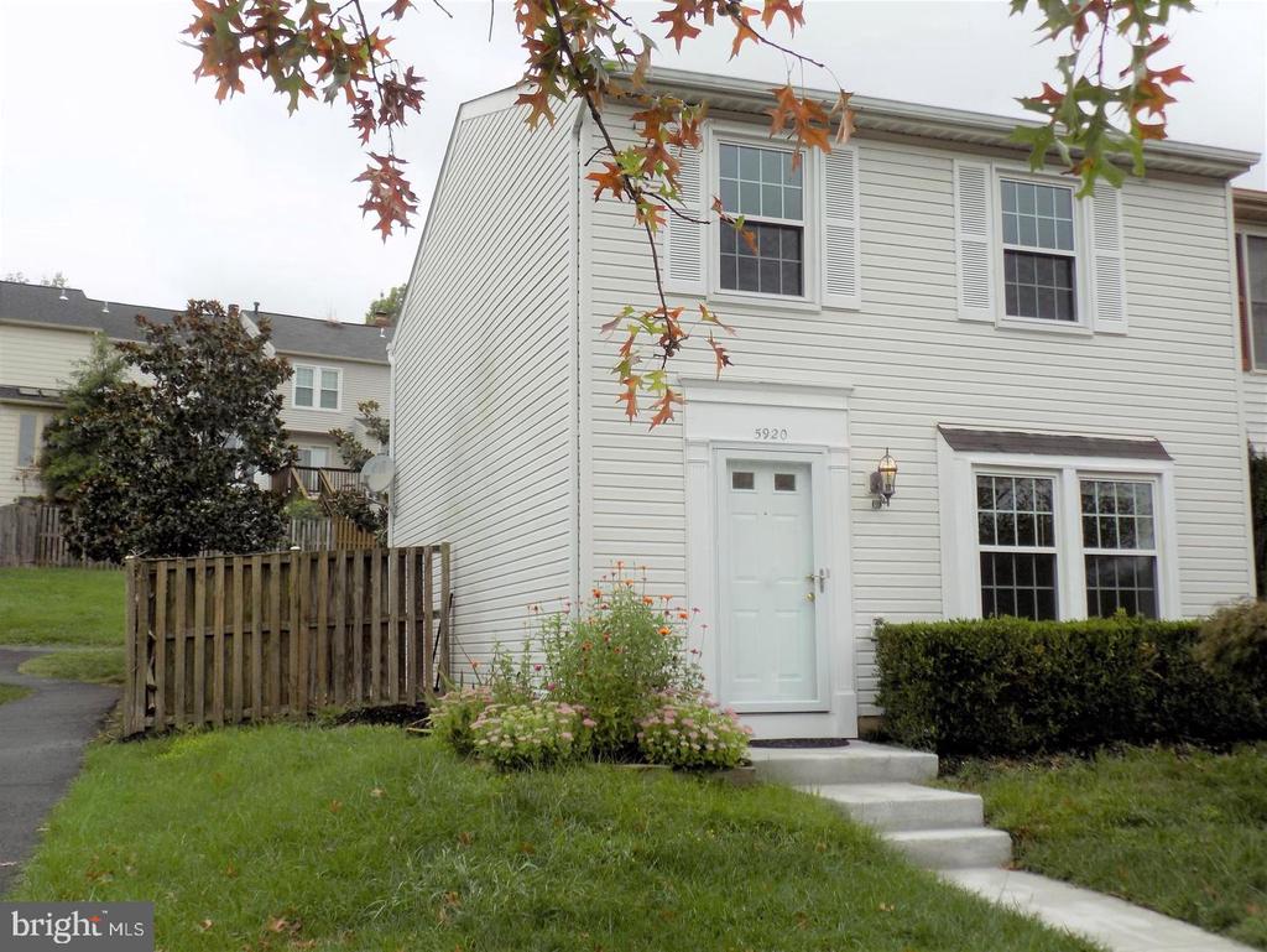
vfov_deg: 41.8
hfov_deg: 53.9
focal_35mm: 34
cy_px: 476
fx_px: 1245
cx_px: 634
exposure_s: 1/500
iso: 80
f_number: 3.4
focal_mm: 6.1
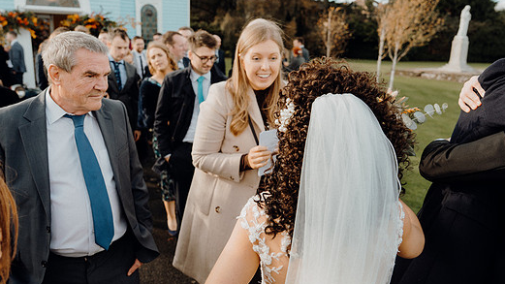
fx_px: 375
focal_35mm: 28
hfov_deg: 67.9
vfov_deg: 41.4
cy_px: 121
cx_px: 240
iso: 160
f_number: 3.5
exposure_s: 1/400
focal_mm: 24
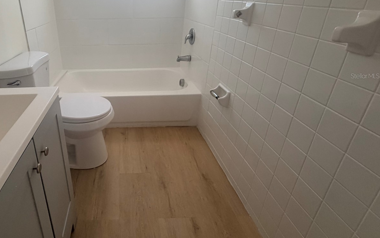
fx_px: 207
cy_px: 76
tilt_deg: -21.5
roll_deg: +0.2
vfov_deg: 58.1
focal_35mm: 20
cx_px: 125
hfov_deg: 82.0
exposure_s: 1/60
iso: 250
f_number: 2.2
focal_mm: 2.22
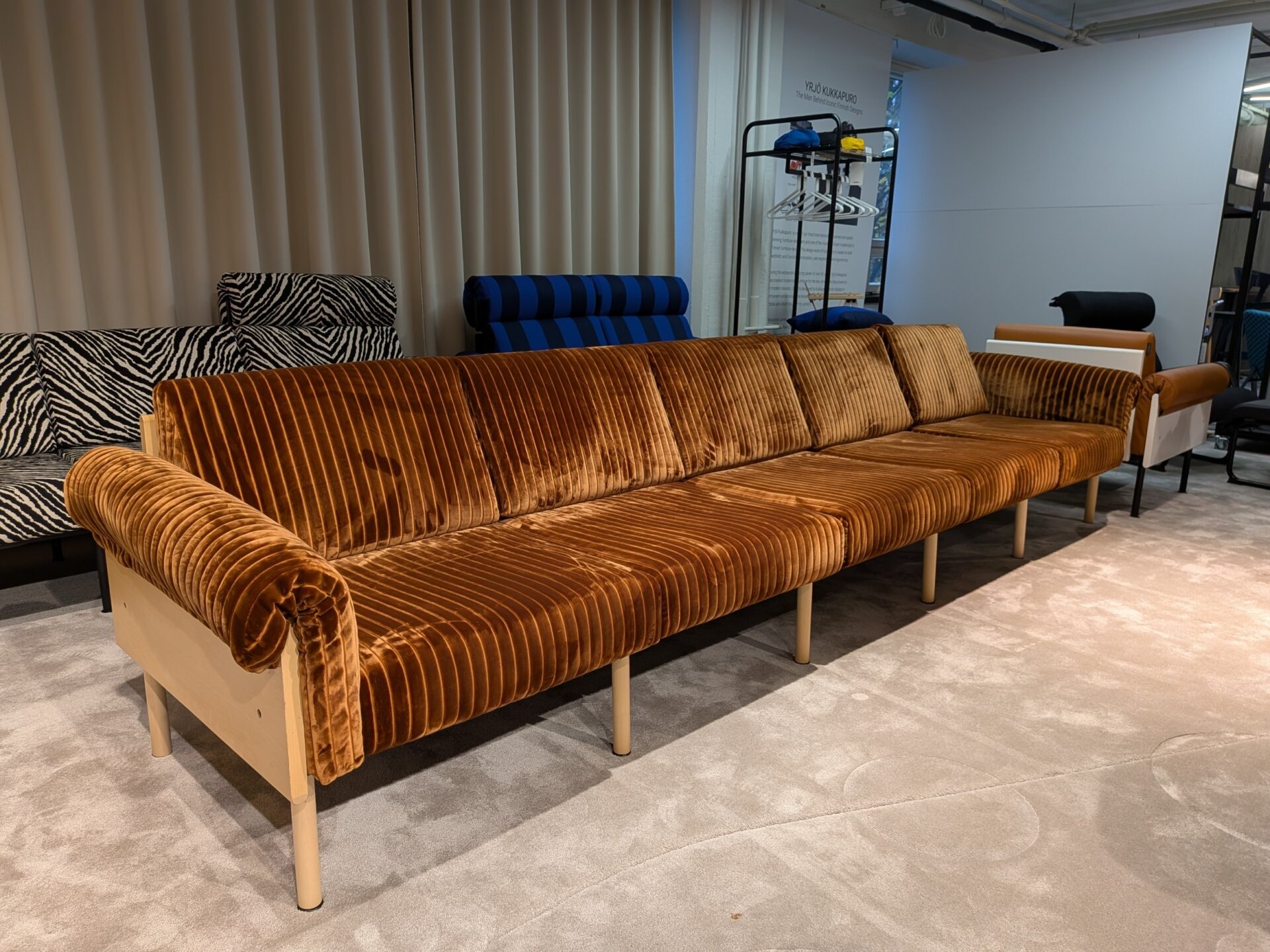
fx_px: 881
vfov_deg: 56.8
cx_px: 635
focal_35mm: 24
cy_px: 476
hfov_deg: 71.6
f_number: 1.7
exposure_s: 1/33.3
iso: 31
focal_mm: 4.53
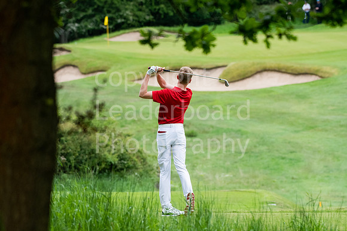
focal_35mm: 300
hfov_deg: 6.9
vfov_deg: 4.6
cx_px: 174
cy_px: 116
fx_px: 2892
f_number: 5.6
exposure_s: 1/1600
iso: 1600
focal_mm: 200
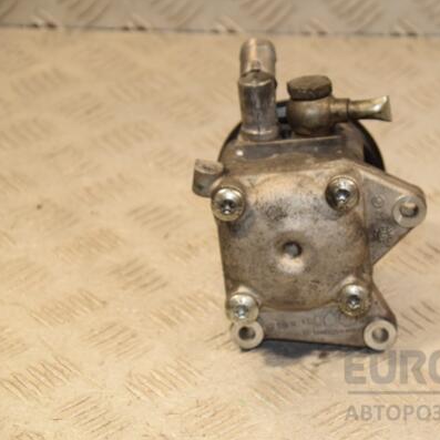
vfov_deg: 12.9
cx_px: 324
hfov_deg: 12.9
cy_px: 219
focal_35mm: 135
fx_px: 1941
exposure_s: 1/200
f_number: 6.3
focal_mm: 70
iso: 800
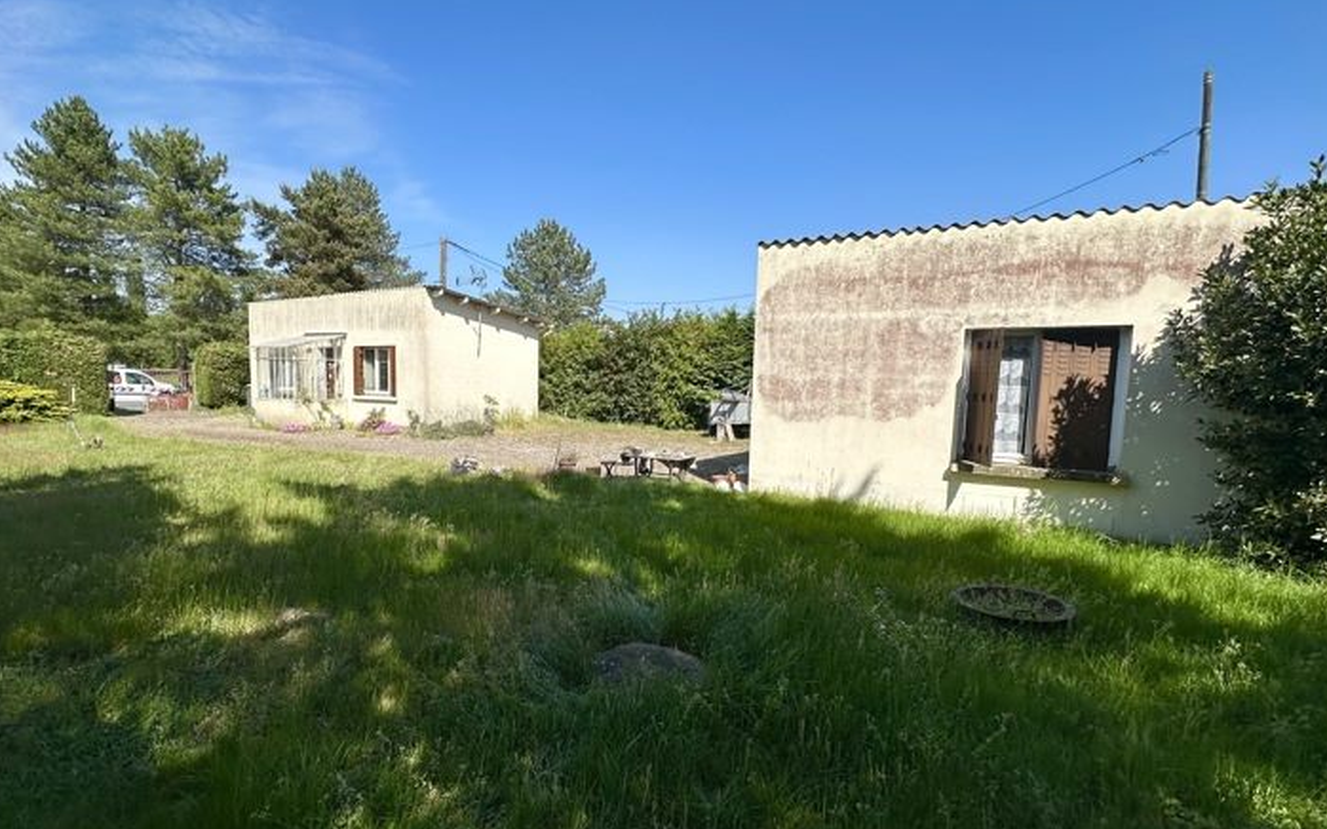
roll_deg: -0.9
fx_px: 615
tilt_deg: -4.4
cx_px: 591
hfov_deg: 94.0
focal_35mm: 17
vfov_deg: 68.0
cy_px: 430
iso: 50
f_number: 2.2
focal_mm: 2.22
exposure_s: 1/2212
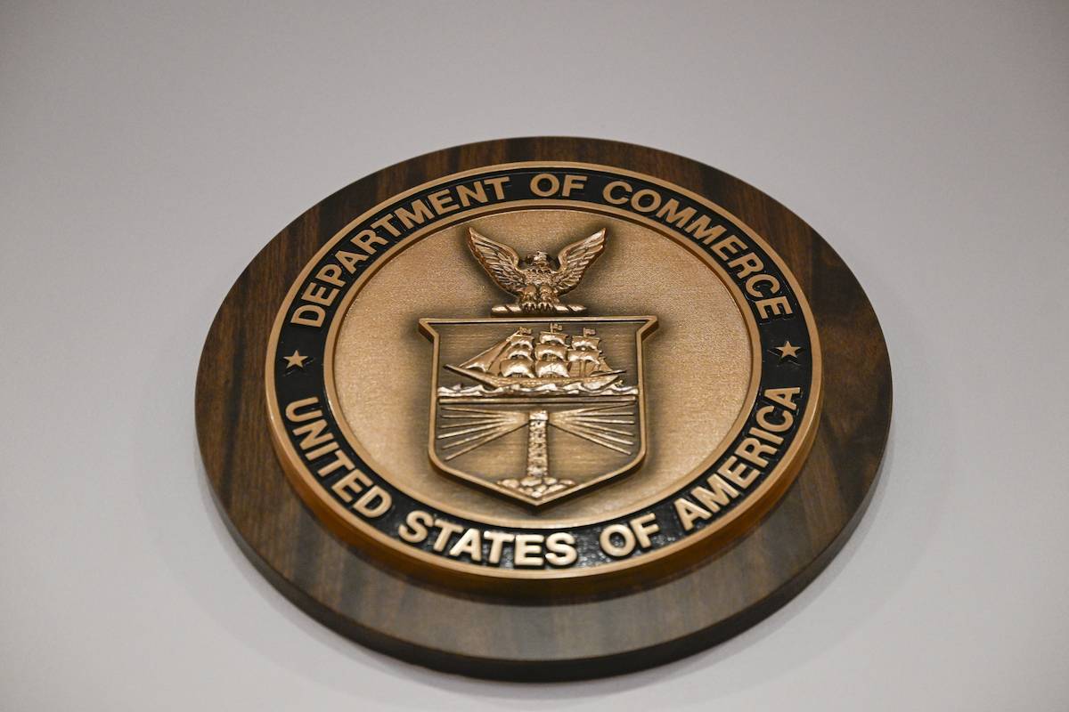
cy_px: 356
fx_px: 2078
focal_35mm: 70
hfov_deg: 28.8
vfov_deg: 19.5
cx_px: 534
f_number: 3.2
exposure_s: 1/80
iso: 2500
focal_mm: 70
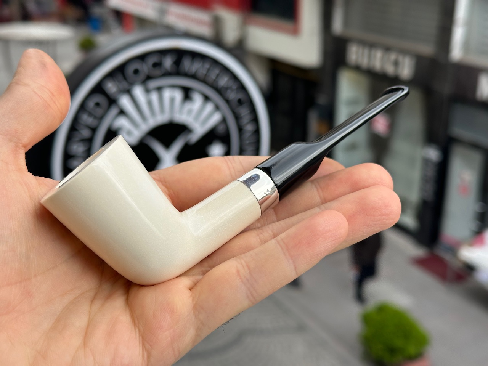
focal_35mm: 48
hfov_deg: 39.7
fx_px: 677
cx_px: 244
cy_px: 183
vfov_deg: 30.3
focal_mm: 6.86
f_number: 1.78
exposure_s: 1/496
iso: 64
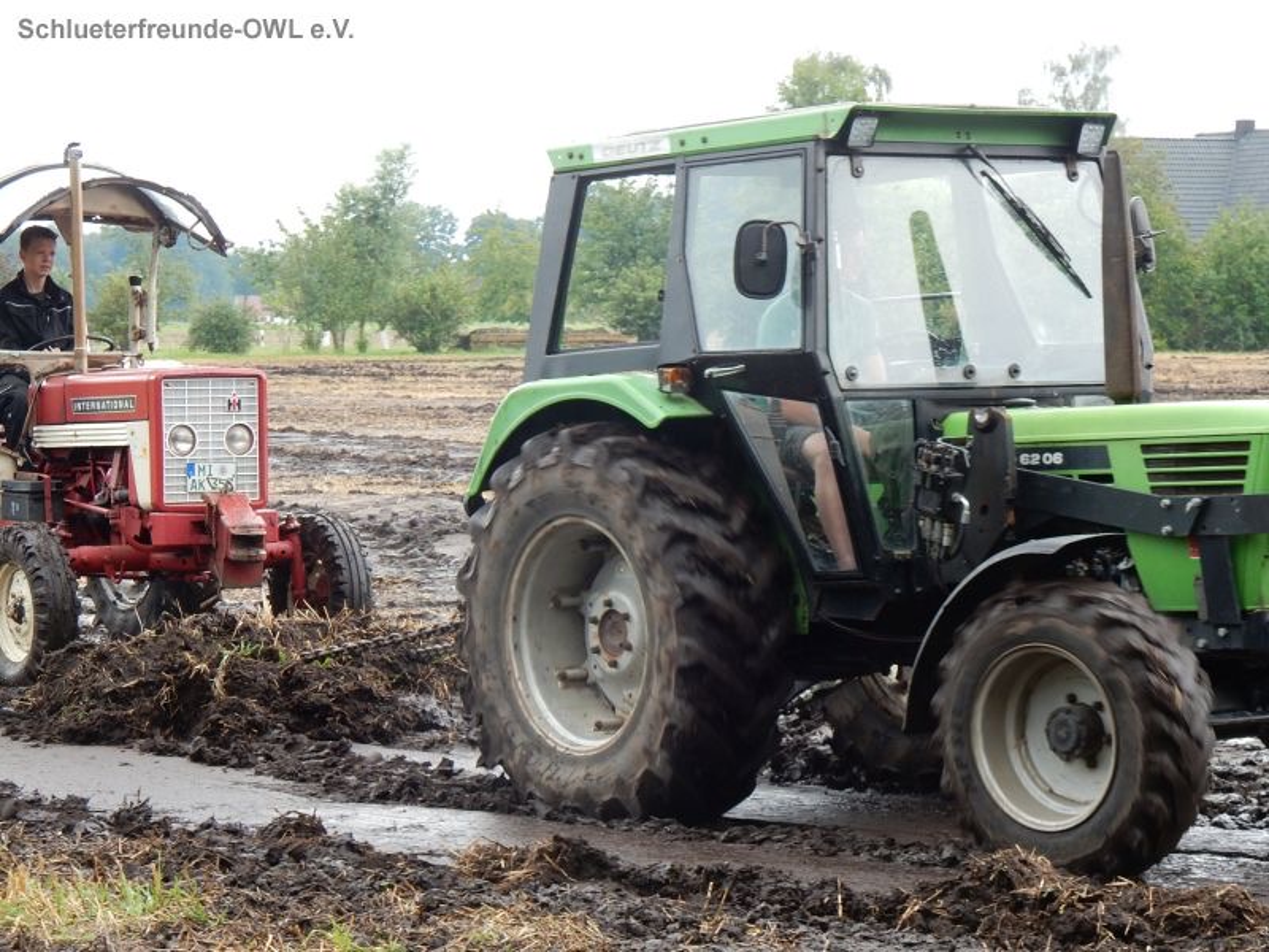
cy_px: 476
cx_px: 634
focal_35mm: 117
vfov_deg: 12.7
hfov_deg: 16.8
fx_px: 4289
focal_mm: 20.9
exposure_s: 1/80
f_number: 5.6
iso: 125
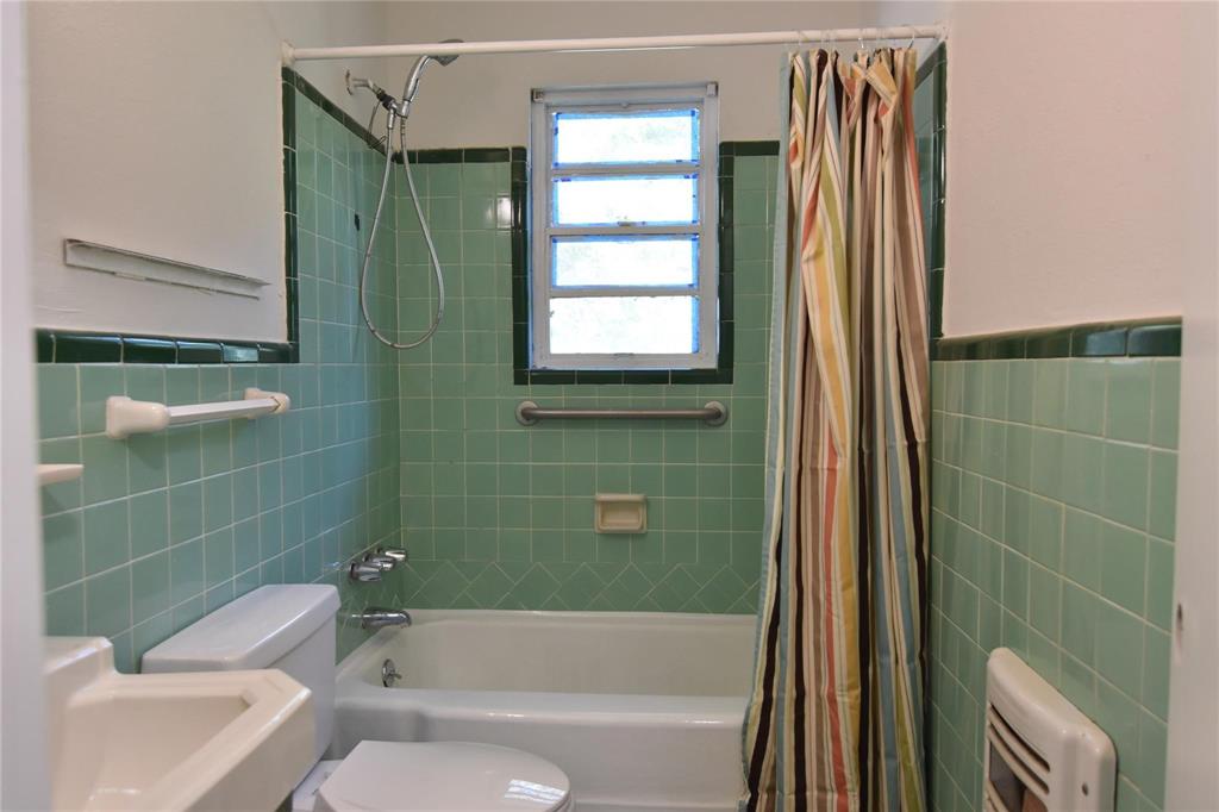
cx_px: 610
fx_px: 812
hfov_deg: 73.8
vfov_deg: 53.1
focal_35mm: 24
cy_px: 406
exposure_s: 1/80
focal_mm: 16
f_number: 4.5
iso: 800
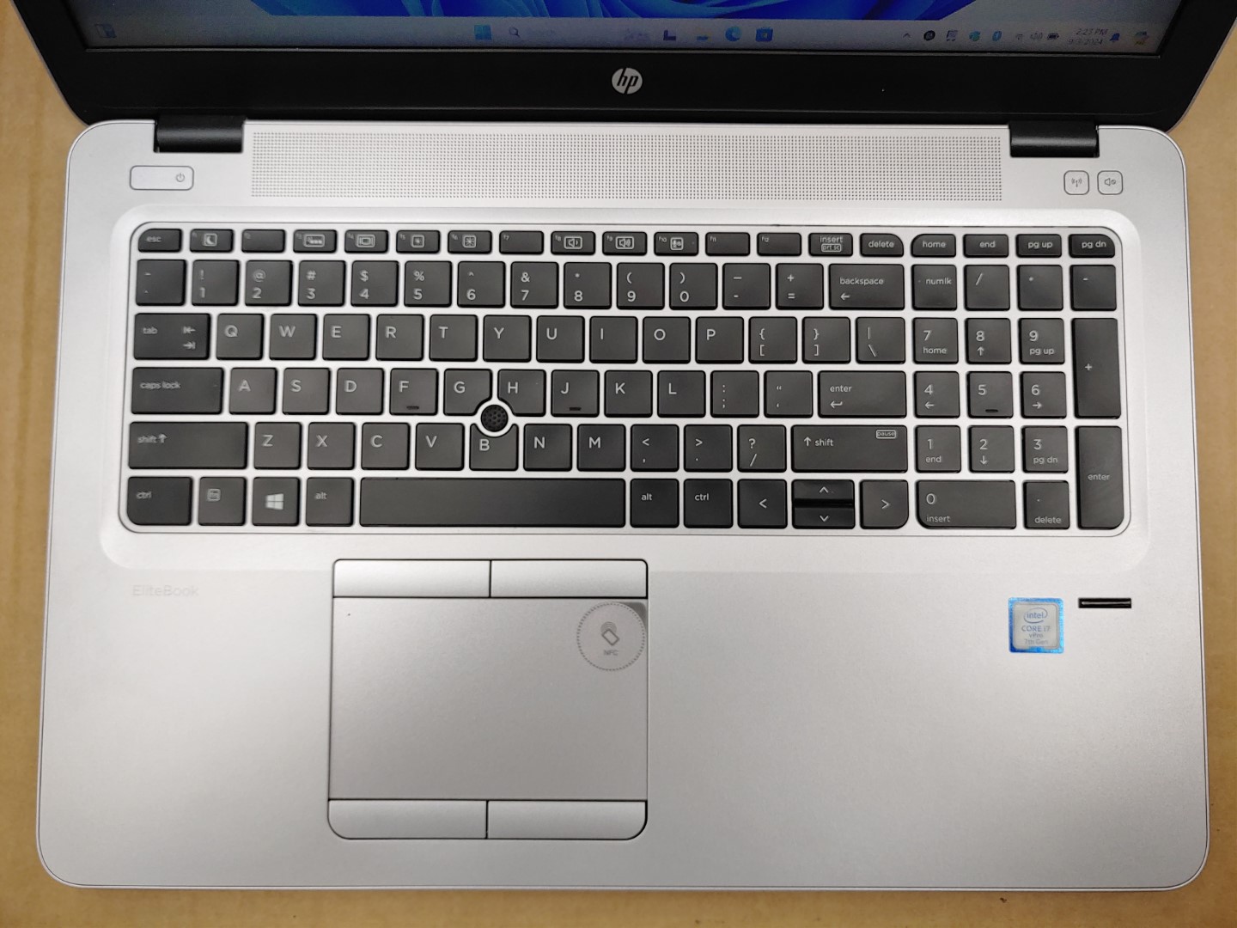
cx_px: 618
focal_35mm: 26
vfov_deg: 53.1
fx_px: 929
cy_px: 464
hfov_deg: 67.3
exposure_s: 1/260
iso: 50
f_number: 1.8
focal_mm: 4.36
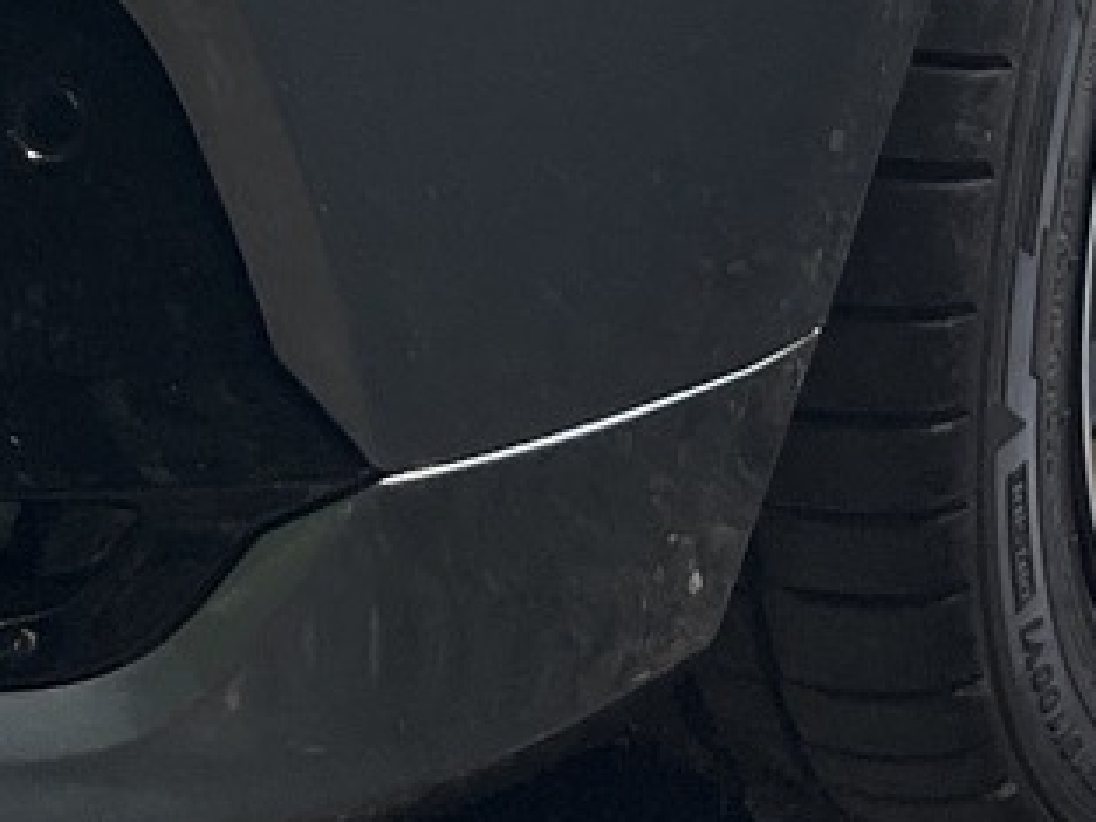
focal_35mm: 160
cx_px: -60
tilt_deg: -11.3
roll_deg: -2.9
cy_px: -1279
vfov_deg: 8.4
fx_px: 5066
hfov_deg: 12.2
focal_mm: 5.1
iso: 40
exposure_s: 1/125
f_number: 1.6
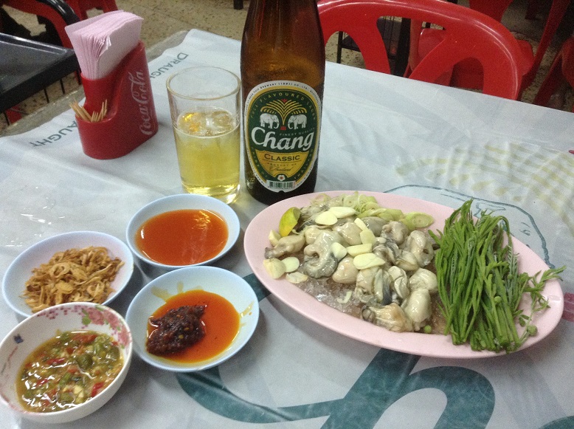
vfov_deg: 42.8
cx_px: 287
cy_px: 214
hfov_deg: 55.4
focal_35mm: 33
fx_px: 546
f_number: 2.4
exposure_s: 1/24
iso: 160
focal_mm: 3.3
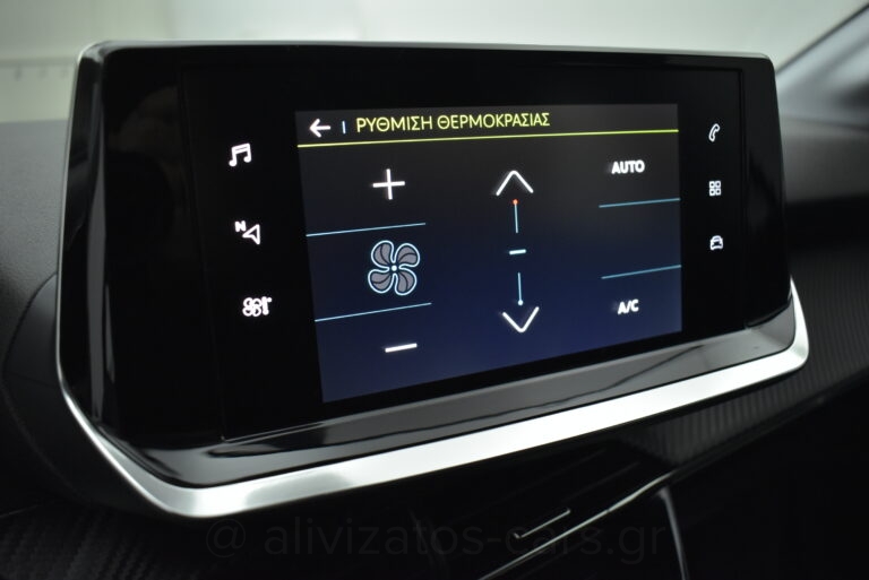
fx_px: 725
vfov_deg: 43.7
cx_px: 434
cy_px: 290
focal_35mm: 30
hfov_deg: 61.9
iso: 1600
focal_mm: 20
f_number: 3.5
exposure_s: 1/200
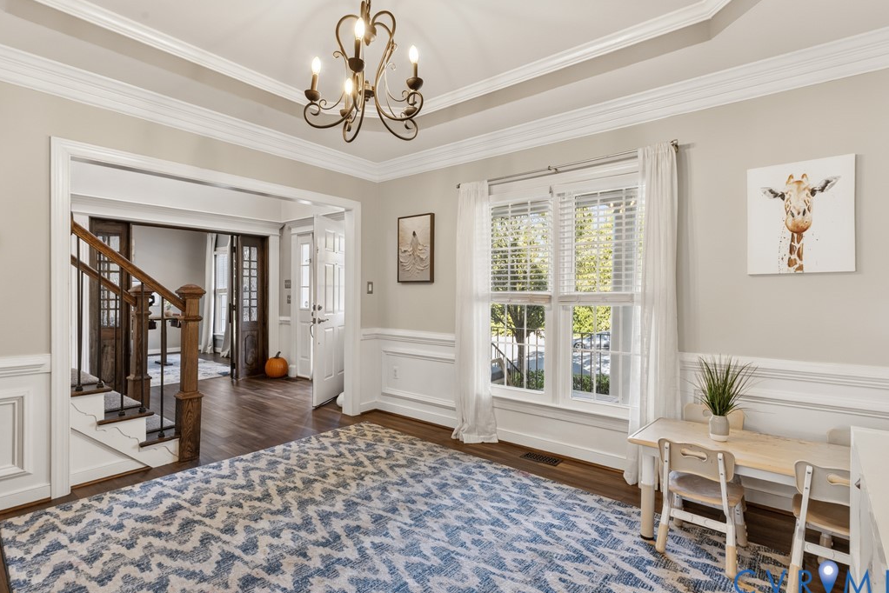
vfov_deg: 70.5
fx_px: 420
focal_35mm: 17
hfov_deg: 93.3
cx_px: 450
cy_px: 293
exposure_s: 1/10
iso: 2000
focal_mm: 16
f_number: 9
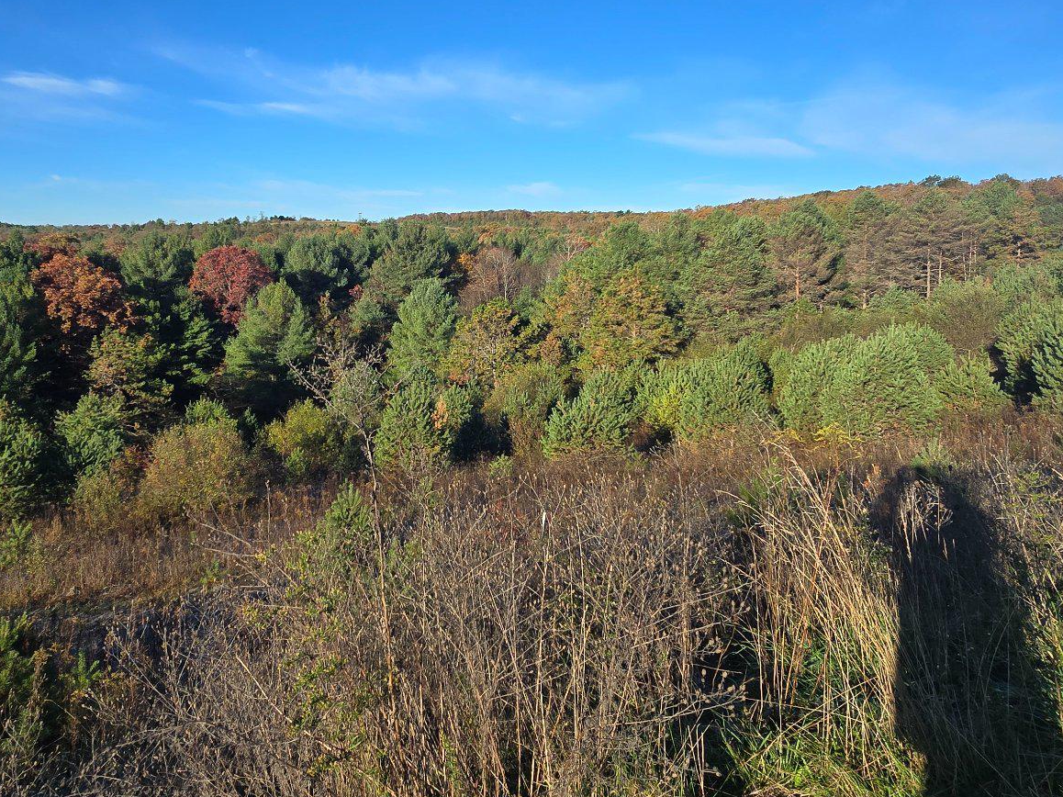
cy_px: 259
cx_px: 476
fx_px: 706
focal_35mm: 23
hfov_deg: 73.7
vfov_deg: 57.4
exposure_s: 1/1571
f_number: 2.2
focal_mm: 2.2
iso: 50
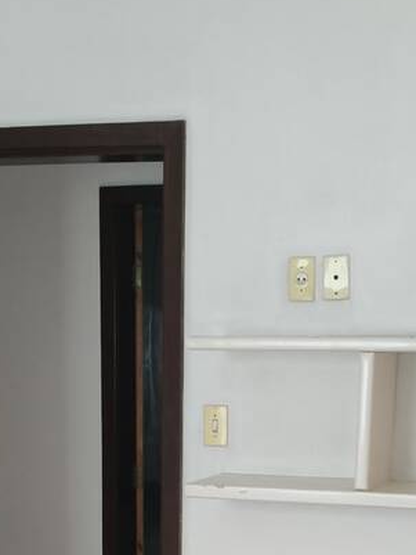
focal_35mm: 70
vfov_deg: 25.6
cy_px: 616
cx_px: 238
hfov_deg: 21.0
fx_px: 1121
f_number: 1.5
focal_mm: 4.94
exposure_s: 1/120
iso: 1250
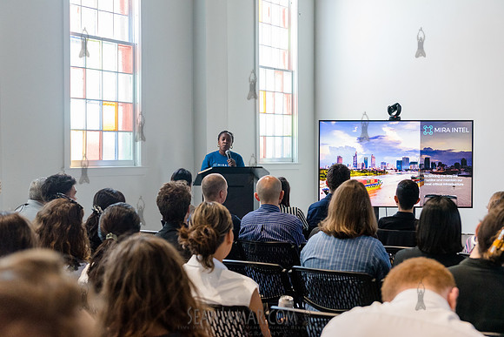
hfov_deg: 35.6
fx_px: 785
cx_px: 252
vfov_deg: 24.2
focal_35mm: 56
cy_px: 168
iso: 4000
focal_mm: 56
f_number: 4
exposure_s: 1/320
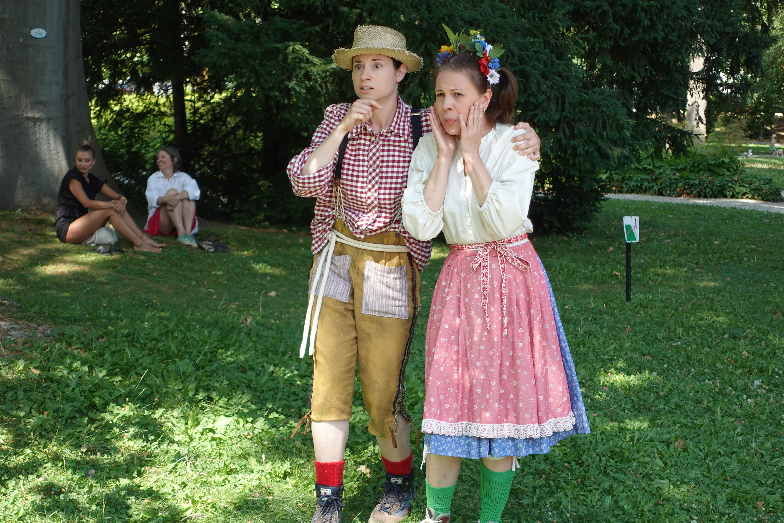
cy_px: 262
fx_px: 1503
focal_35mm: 69
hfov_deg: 29.2
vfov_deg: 19.7
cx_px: 392
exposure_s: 1/250
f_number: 2.8
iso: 125
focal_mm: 25.51
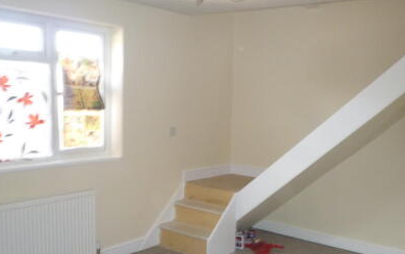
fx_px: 431
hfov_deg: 50.1
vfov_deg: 32.5
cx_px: 239
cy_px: 174
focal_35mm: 39
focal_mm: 4.4
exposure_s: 1/30
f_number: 2.8
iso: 200
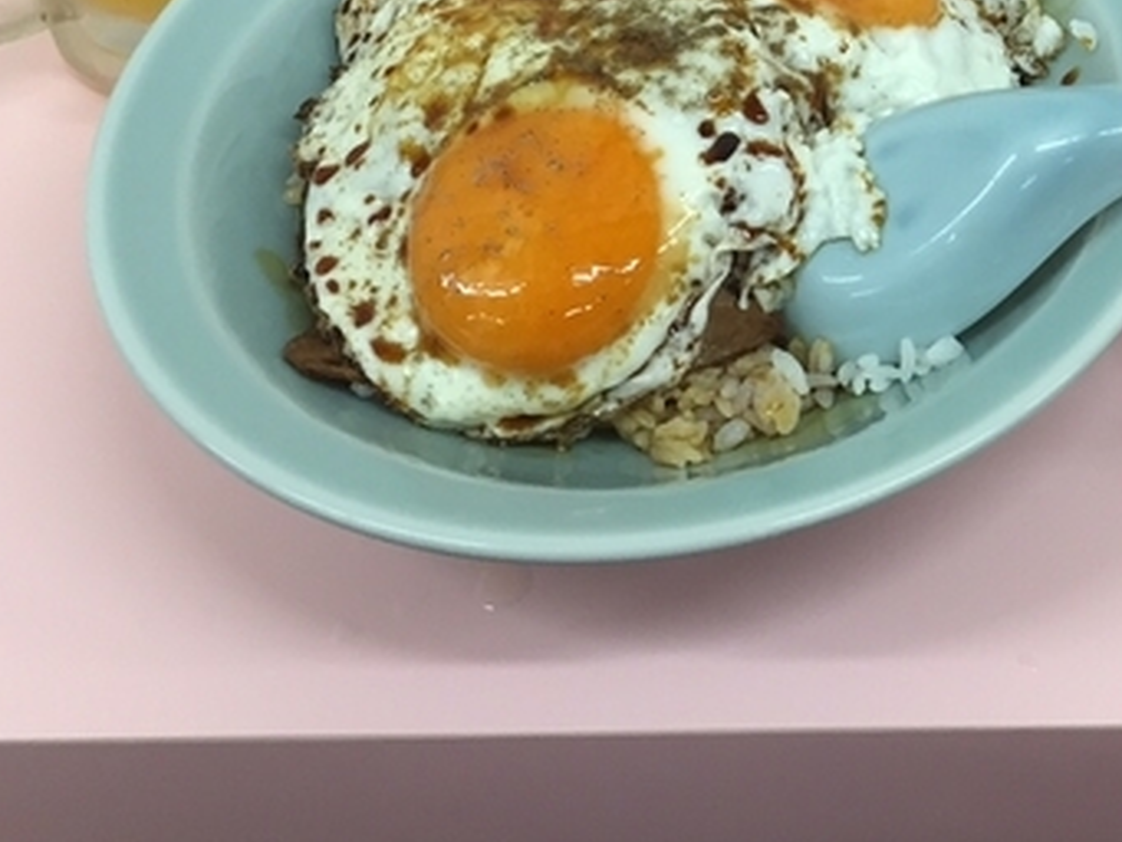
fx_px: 2205
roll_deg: -0.5
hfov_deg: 27.5
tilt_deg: -38.6
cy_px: -112
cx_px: 1020
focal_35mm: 68
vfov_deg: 20.5
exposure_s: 1/30
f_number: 2.2
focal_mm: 4.15
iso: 64
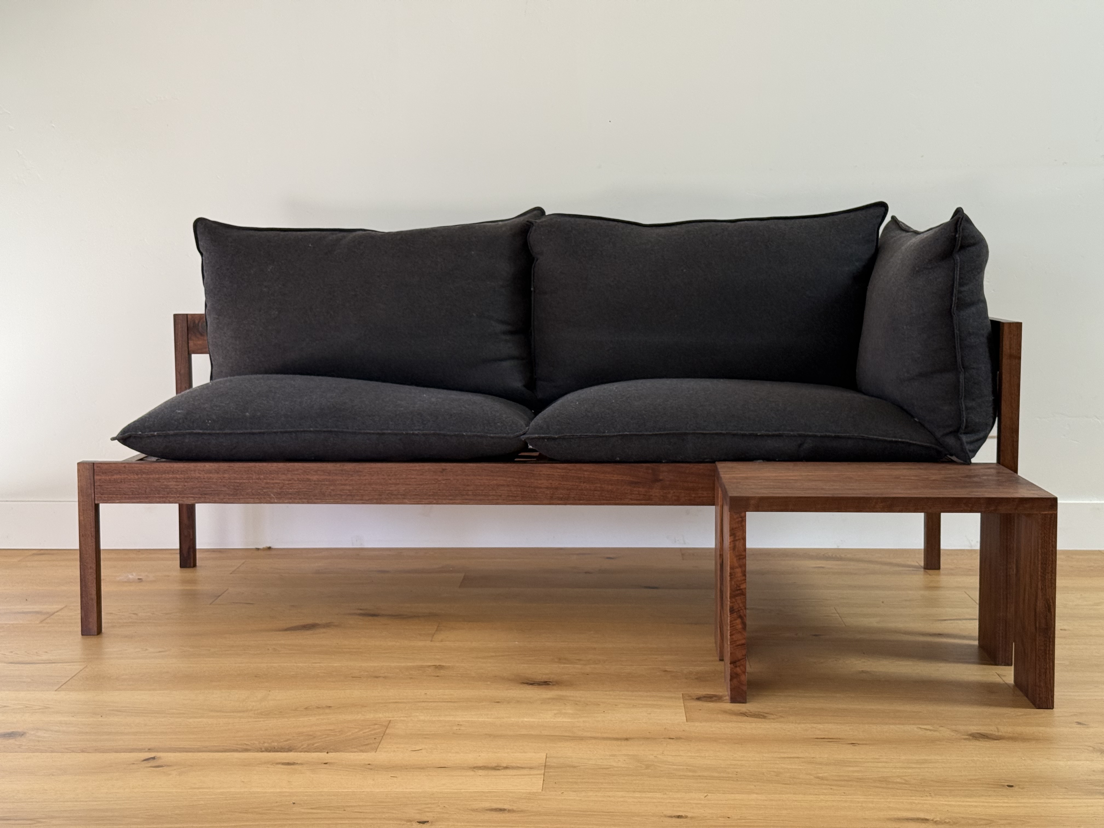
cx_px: 552
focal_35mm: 48
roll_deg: +0.6
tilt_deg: -5.2
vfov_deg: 30.3
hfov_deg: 39.7
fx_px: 1531
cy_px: 414
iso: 100
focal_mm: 6.76
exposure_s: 1/68
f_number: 1.78
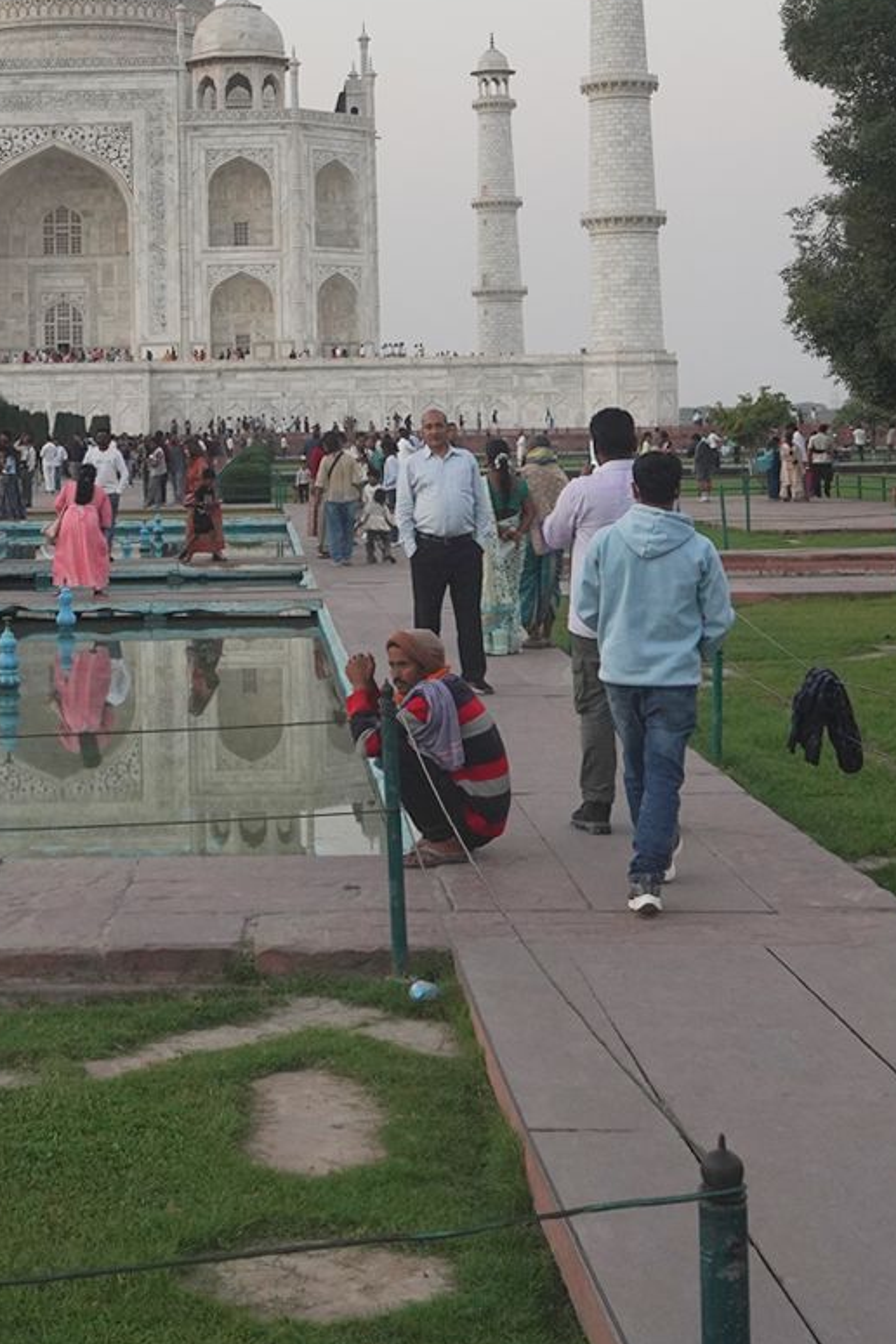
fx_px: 2314
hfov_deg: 21.6
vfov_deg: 31.3
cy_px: 215
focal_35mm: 62
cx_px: 181
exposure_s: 1/100
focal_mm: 24
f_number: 6.3
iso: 800
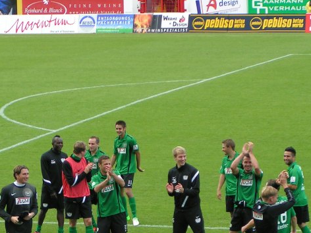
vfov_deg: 8.1
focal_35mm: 183
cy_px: 179
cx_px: 94
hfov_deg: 10.8
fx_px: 1644
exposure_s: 1/125
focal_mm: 16.6
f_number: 3.5
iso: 50
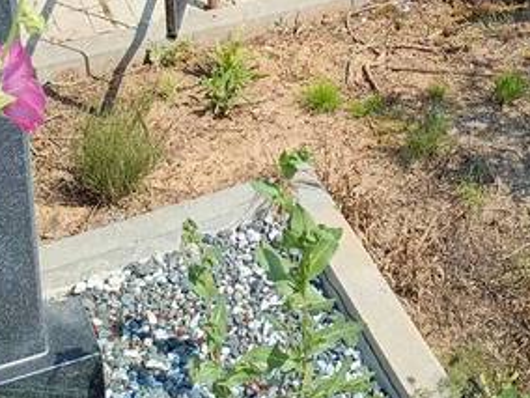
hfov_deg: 21.5
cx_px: 422
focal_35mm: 90
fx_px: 1378
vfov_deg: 14.7
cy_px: -273
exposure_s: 1/1008
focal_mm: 4.76
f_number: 1.69
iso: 102
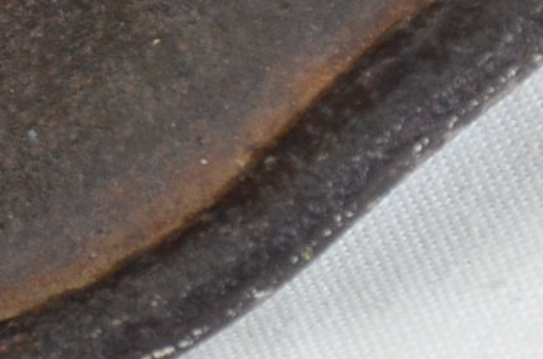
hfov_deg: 1.8
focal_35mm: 1172
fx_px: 17636
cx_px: -154
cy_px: 107
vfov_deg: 1.2
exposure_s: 1/160
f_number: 5.6
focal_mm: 135
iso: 800
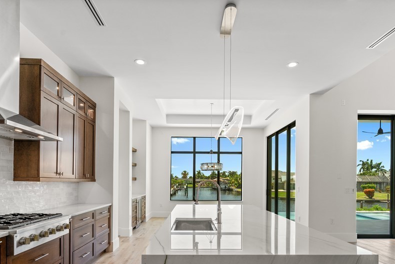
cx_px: 196
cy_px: 179
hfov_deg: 78.6
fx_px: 241
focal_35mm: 22
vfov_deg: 55.9
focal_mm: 16
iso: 400
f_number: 8
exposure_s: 1/125
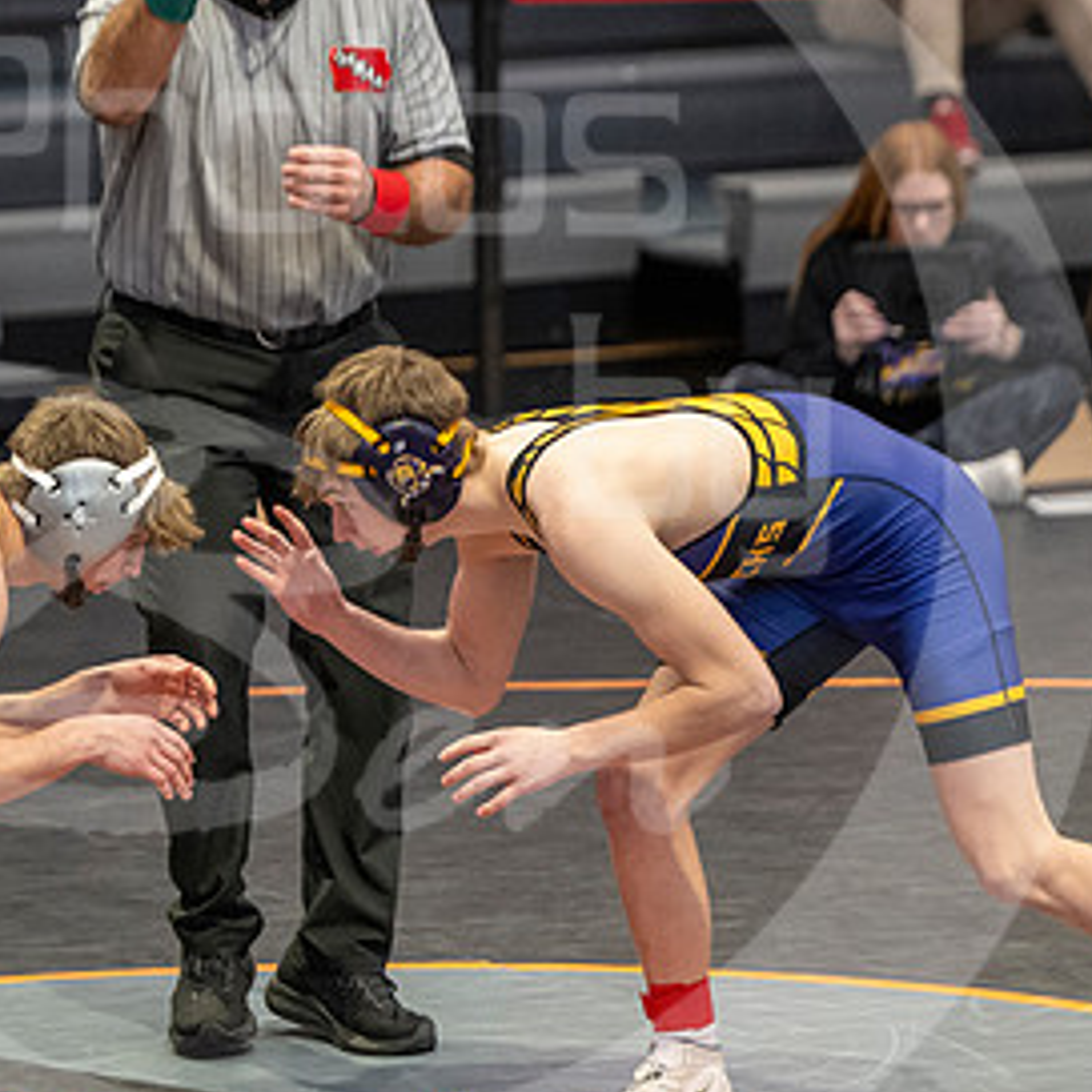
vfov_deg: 6.3
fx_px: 9851
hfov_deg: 6.3
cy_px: 526
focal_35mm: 276
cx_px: 267
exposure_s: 1/1000
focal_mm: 110
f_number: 2.8
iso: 3200
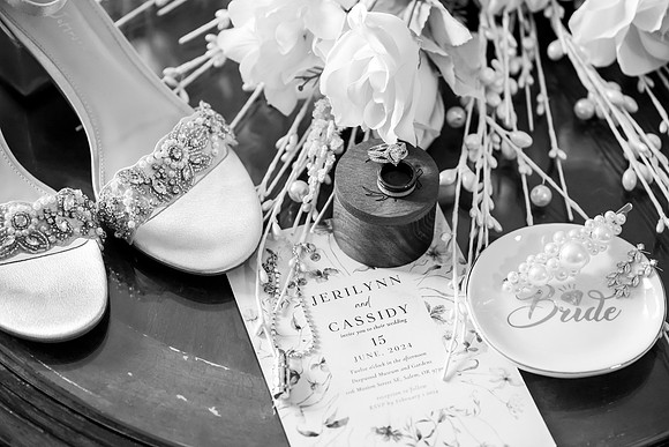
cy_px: 224
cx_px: 334
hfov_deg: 19.5
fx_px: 1952
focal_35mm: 105
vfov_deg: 13.0
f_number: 4.5
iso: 8000
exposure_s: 1/320
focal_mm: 105
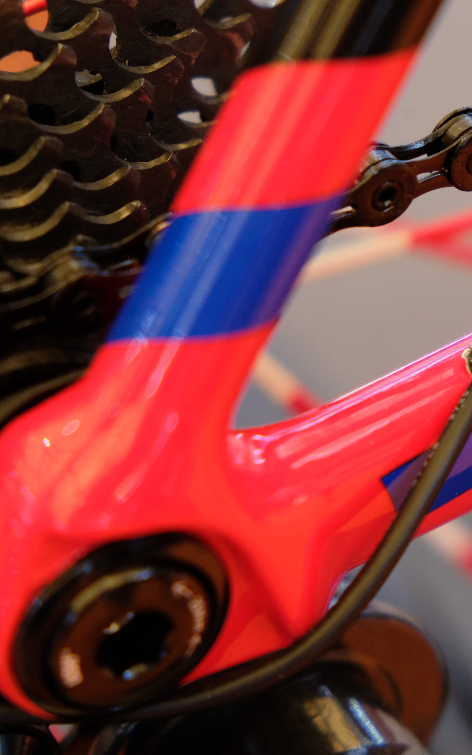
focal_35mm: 135
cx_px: 509
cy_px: 397
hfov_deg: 9.6
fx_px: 2779
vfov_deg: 15.5
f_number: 4
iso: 800
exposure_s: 1/58
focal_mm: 55
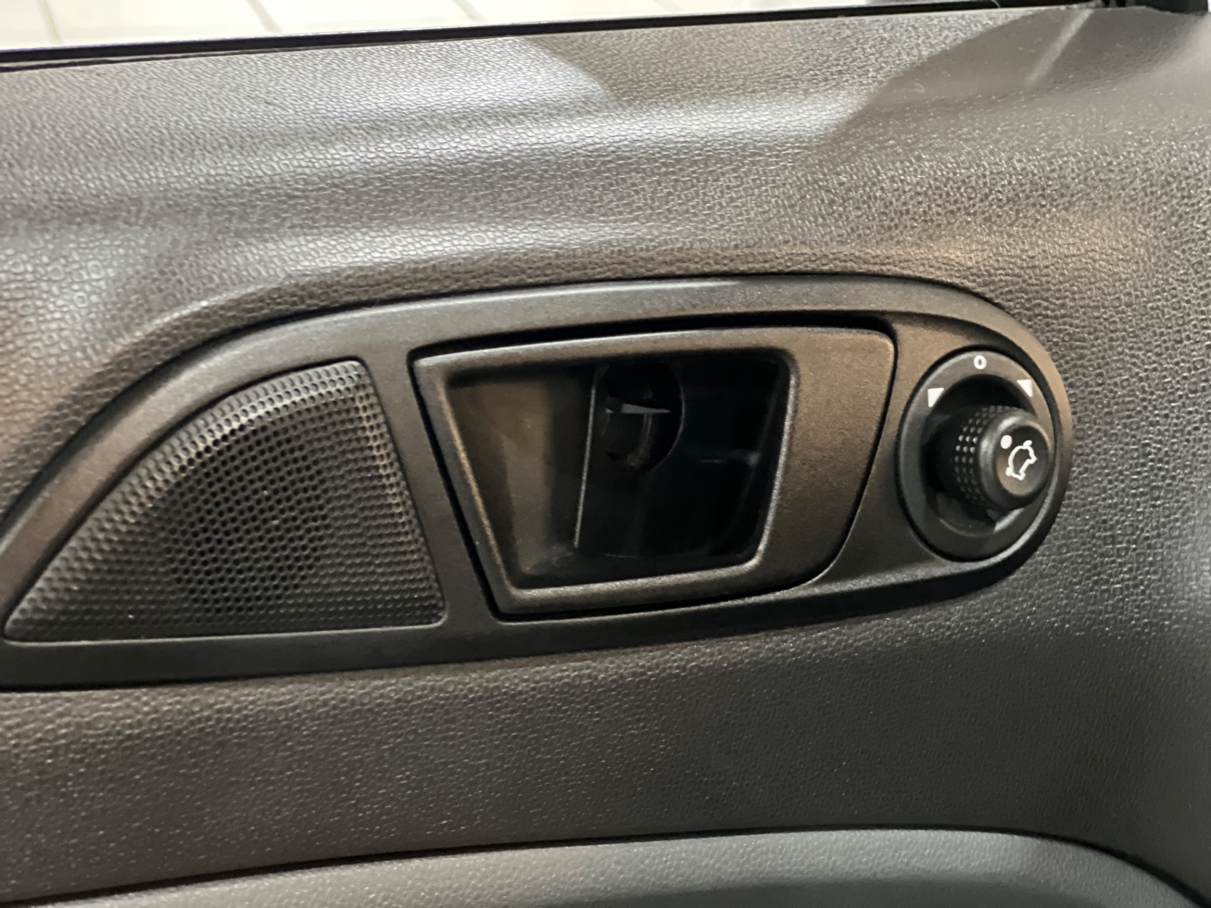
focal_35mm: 77
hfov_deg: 25.3
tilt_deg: -21.2
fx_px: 2694
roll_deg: -1.4
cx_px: 606
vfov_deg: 19.1
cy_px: 454
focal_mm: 9
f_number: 2.8
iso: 1000
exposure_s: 1/15
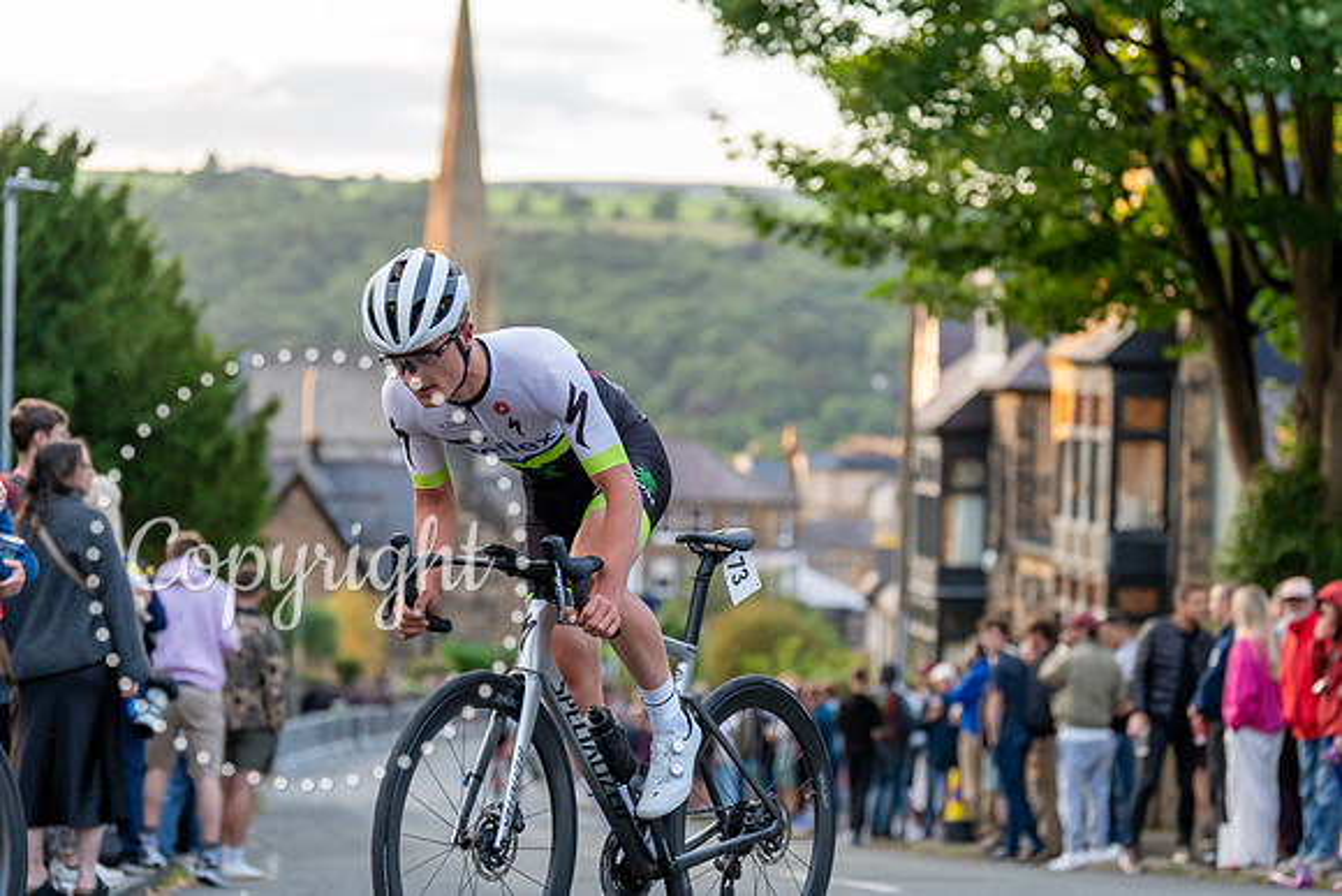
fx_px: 3597
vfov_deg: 14.2
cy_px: 448
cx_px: 671
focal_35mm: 96
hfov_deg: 21.1
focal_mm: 94
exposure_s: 1/1000
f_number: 2.8
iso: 2000
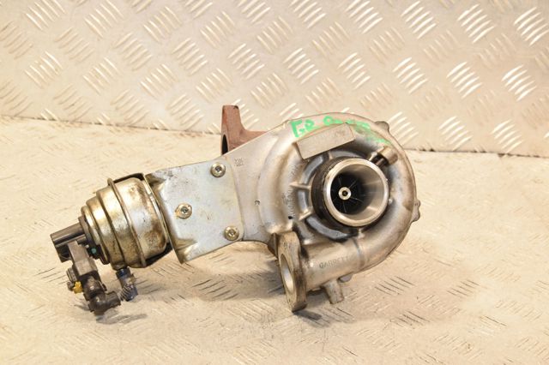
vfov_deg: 20.1
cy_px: 182
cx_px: 274
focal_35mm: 68
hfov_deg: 29.9
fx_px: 1029
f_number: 7.1
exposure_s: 1/160
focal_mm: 45
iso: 1600
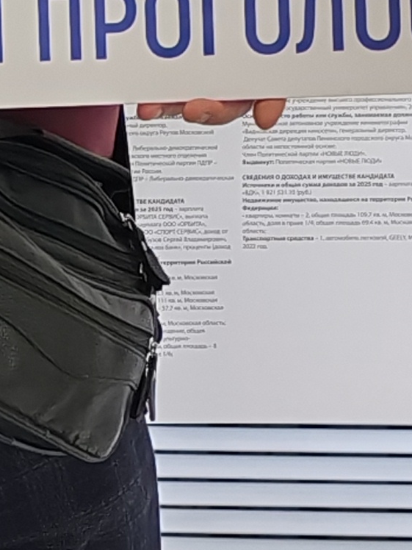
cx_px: -178
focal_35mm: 208
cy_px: 140
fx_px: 3301
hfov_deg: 7.0
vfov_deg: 9.5
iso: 400
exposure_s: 1/100
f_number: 1.9
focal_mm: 6.12
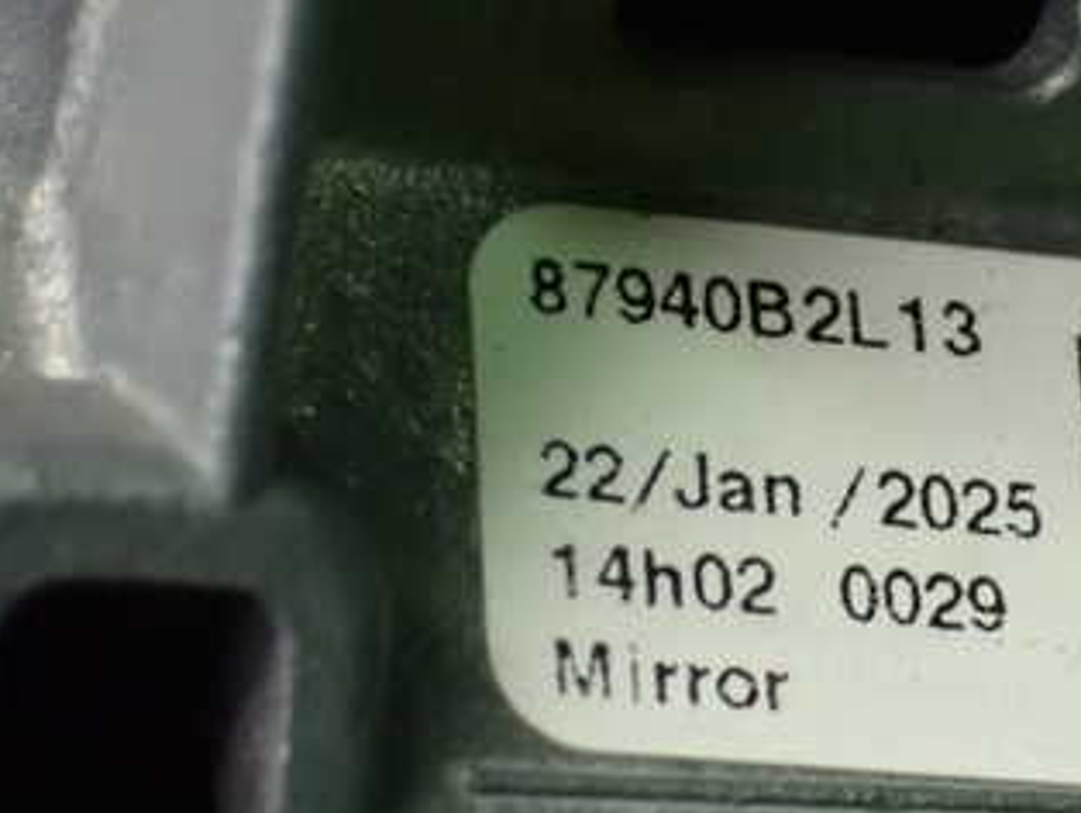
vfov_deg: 8.8
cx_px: 967
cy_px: 493
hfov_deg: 11.7
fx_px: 5250
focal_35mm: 168
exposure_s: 1/80
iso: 1600
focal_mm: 15.66
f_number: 4.5
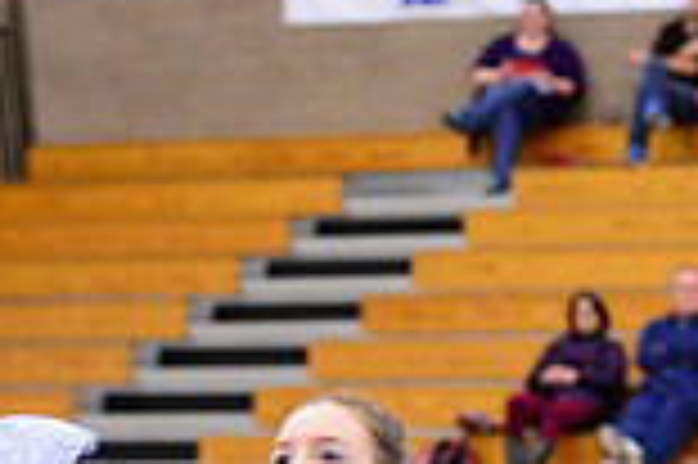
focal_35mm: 238
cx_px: 297
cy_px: 946
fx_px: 4610
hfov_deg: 8.7
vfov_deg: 5.6
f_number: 2.8
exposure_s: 1/320
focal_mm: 82
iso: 6400
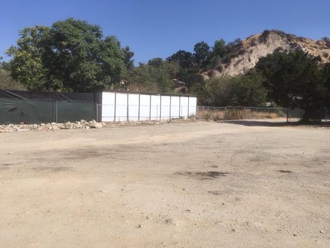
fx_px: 276
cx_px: 165
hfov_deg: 61.7
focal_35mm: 29
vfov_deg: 48.2
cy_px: 124
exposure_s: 1/1832
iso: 25
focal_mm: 4.15
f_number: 2.2
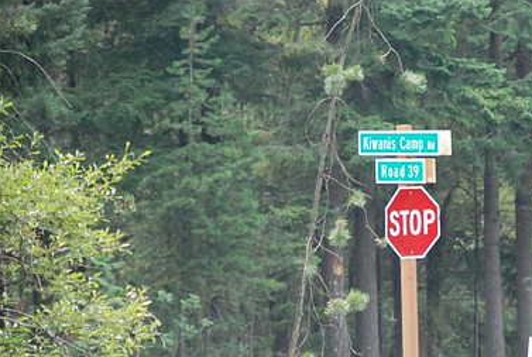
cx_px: 363
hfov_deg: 6.6
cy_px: 272
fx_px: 4616
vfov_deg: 4.4
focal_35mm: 312
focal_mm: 135
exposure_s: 1/500
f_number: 5.6
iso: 1600
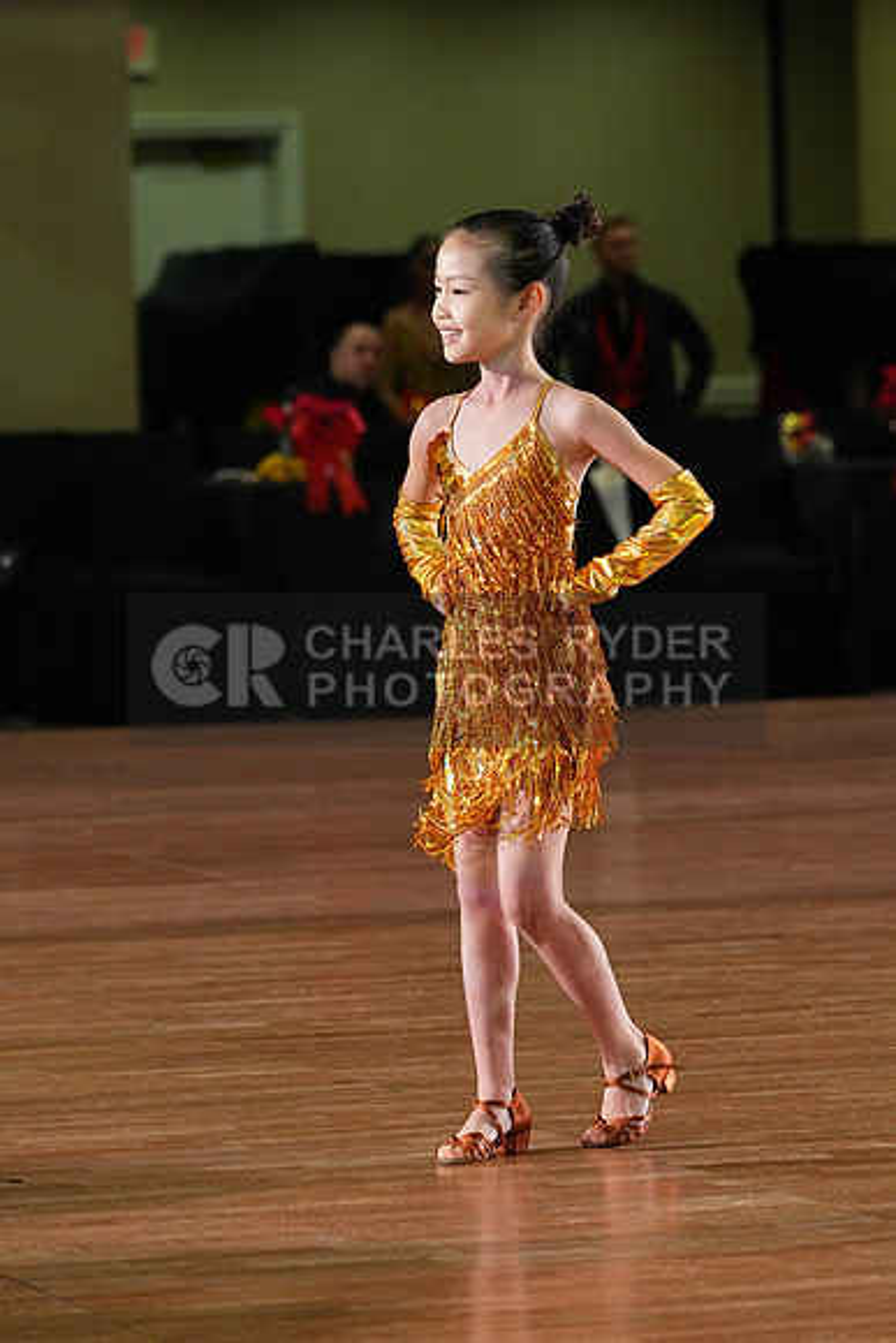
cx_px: 448
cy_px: 672
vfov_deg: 10.3
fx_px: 7462
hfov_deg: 6.9
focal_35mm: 200
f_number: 6.3
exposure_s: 1/400
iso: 8000
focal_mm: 200
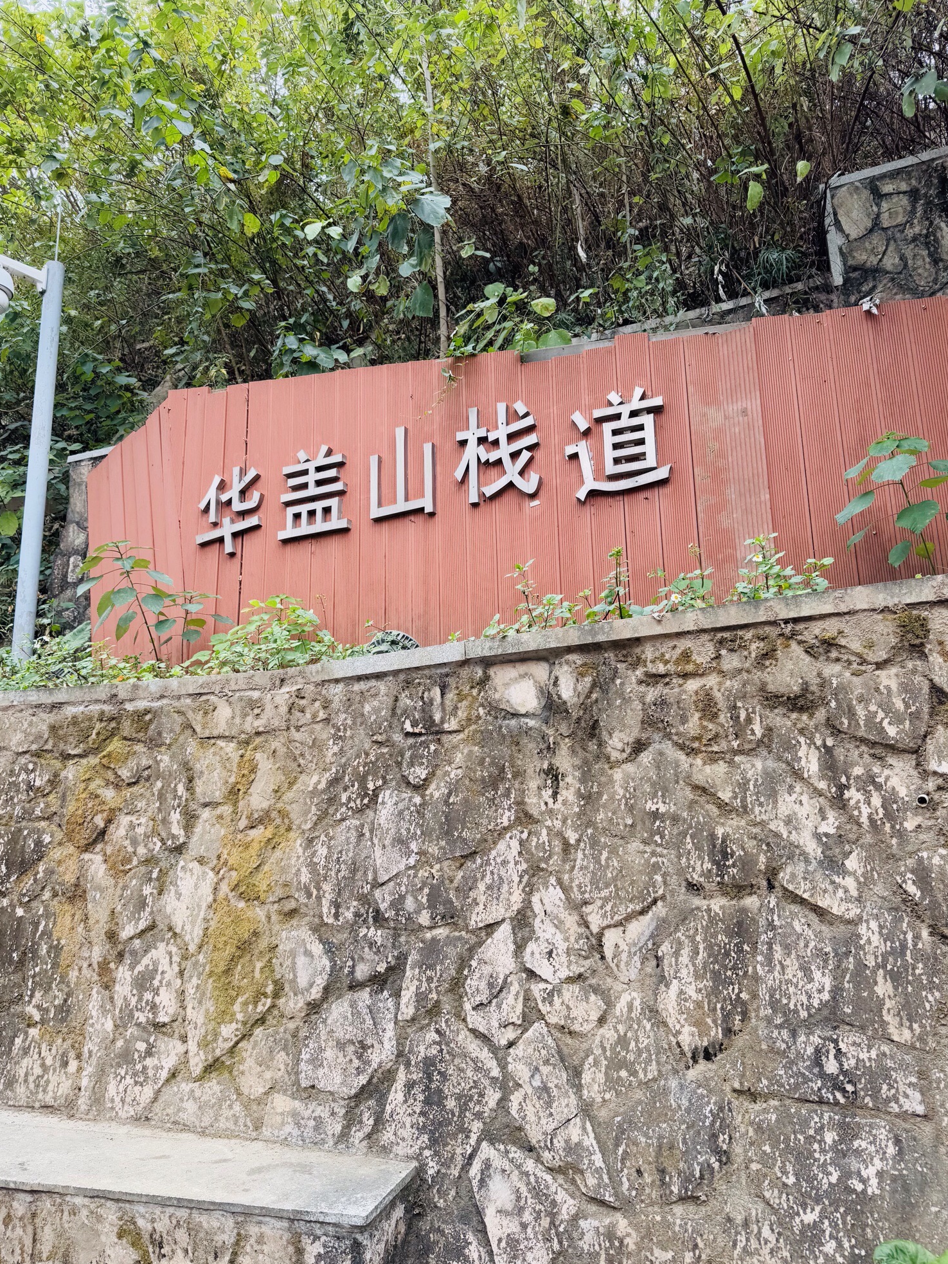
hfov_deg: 54.9
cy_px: 624
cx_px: 458
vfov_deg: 69.4
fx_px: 913
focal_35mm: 25
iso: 80
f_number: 1.78
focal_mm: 6.76
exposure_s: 1/527
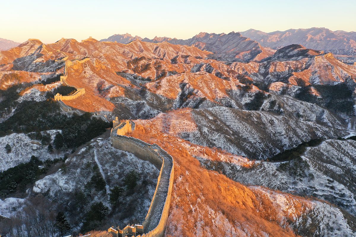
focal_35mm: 28
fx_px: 277
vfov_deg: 46.4
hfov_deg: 65.5
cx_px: 178
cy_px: 118
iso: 100
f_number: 3.5
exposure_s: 1/80
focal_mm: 10.26
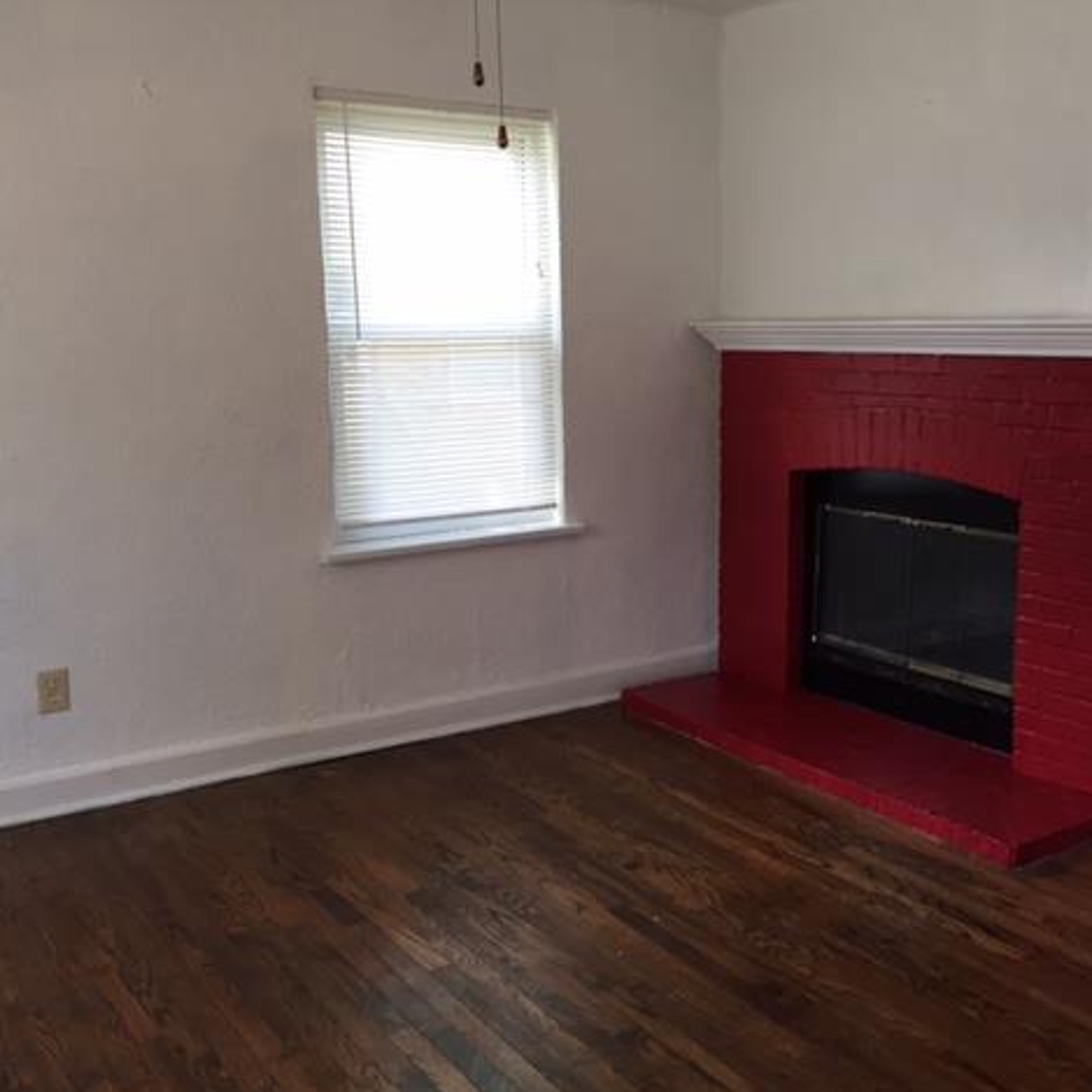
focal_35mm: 35
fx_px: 1249
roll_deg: -0.5
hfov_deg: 47.0
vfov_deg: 47.2
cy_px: 554
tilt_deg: -11.5
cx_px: 652
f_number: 2.2
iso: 40
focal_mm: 4.15
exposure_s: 1/30
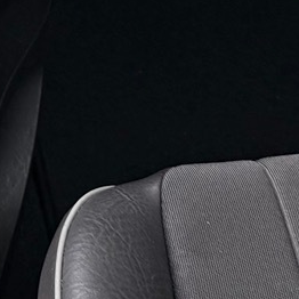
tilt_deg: -20.7
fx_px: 1593
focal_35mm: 163
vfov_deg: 9.7
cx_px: -254
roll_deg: -2.5
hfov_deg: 10.1
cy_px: -377
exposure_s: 1/227
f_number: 1.78
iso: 80
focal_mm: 6.76
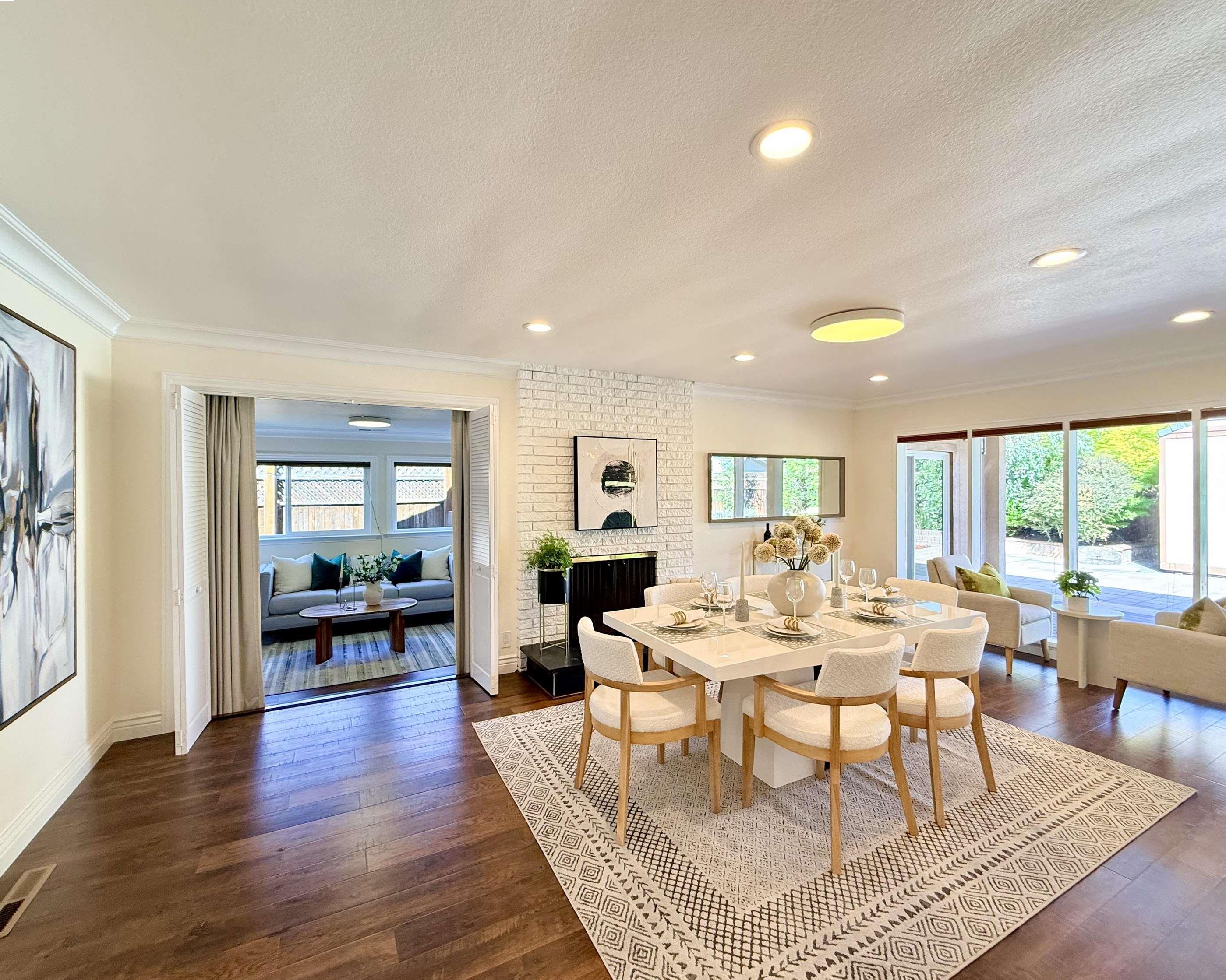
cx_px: 628
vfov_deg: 84.0
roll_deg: -0.1
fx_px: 544
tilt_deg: +0.6
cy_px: 488
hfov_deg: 96.8
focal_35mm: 15
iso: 200
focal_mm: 2.22
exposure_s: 1/120
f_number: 2.2
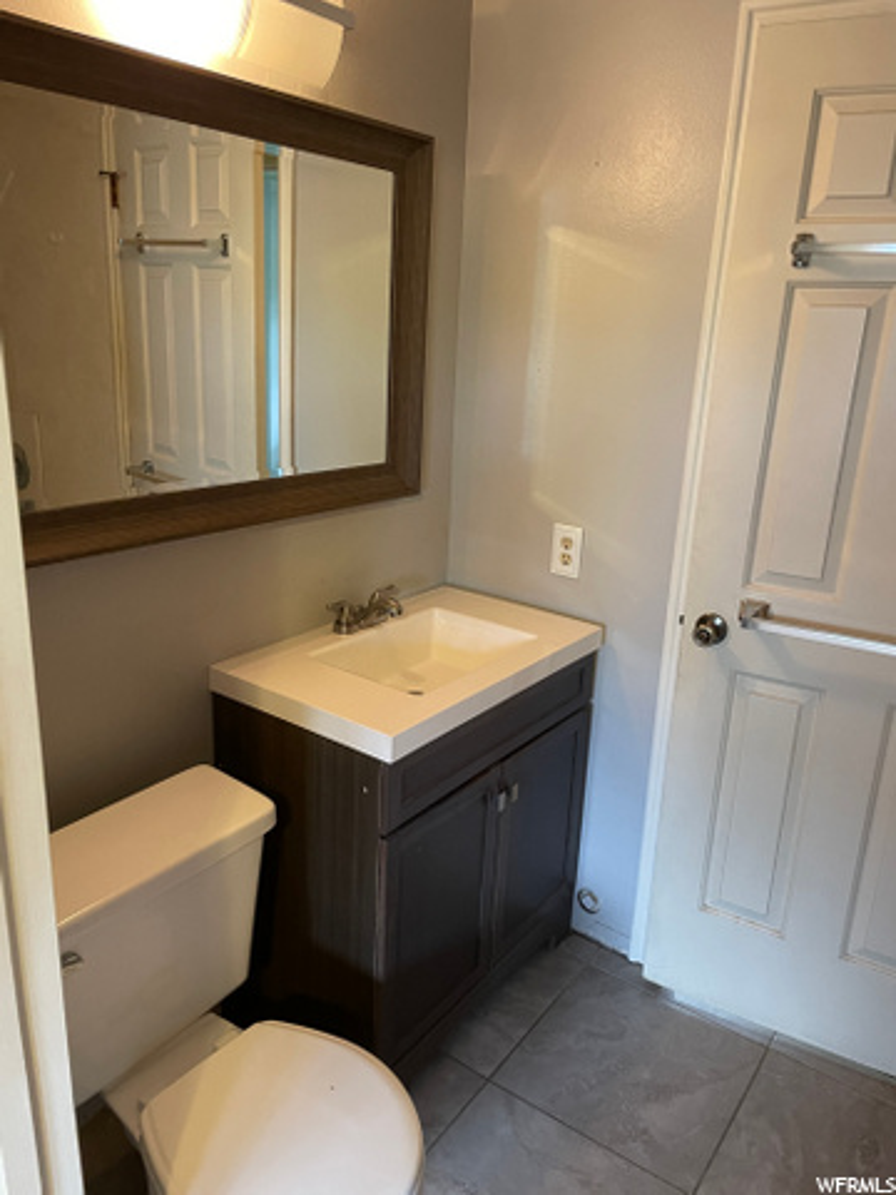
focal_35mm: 26
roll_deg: -1.8
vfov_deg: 67.3
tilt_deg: -17.5
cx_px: 448
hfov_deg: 53.1
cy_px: 598
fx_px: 897
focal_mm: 4.2
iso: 400
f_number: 1.6
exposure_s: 1/40
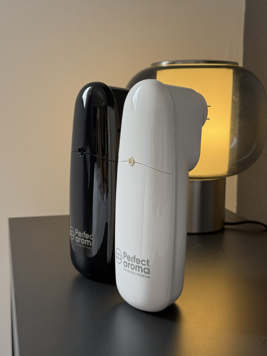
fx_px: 494
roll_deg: -0.8
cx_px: 134
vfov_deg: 39.7
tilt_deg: -9.6
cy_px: 178
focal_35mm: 48
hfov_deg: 30.3
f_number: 1.78
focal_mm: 6.76
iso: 80
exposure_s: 1/121
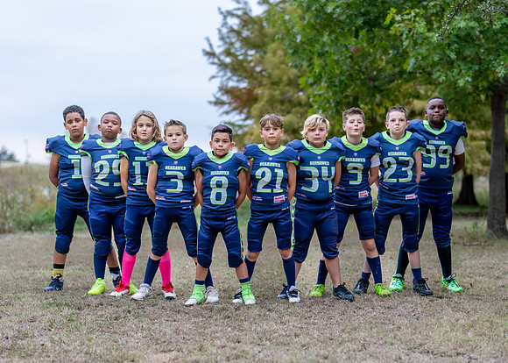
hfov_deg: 29.5
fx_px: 963
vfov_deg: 21.3
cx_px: 249
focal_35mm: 67
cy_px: 221
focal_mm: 50
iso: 320
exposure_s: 1/400
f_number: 1.6
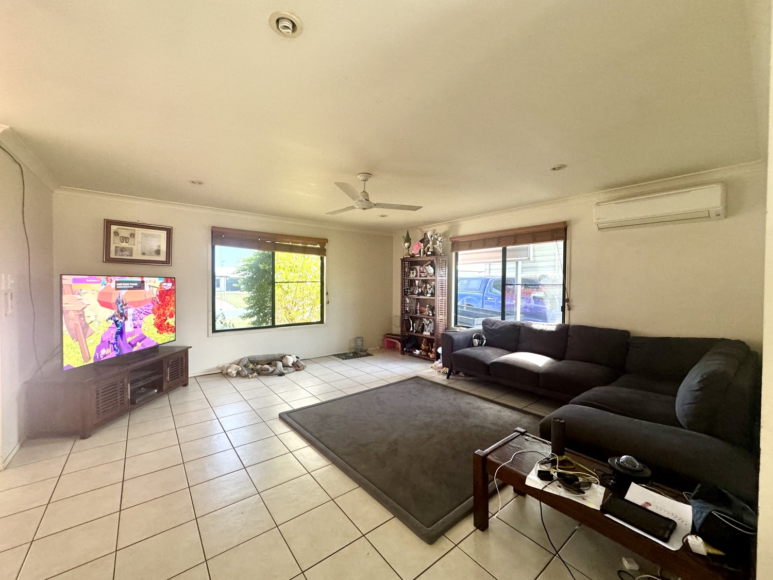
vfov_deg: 85.7
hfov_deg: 102.1
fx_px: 313
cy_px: 290
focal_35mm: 14
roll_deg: -0.3
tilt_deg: -1.4
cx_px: 386
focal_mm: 2.22
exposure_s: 1/60
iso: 320
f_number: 2.2
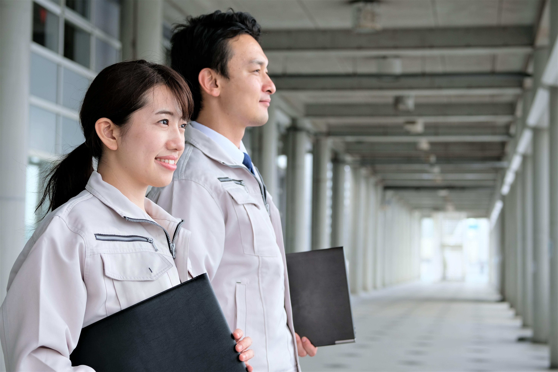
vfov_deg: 18.2
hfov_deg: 27.0
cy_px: 186
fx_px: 1162
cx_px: 279
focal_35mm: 75
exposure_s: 1/200
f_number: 4
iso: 400
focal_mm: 50
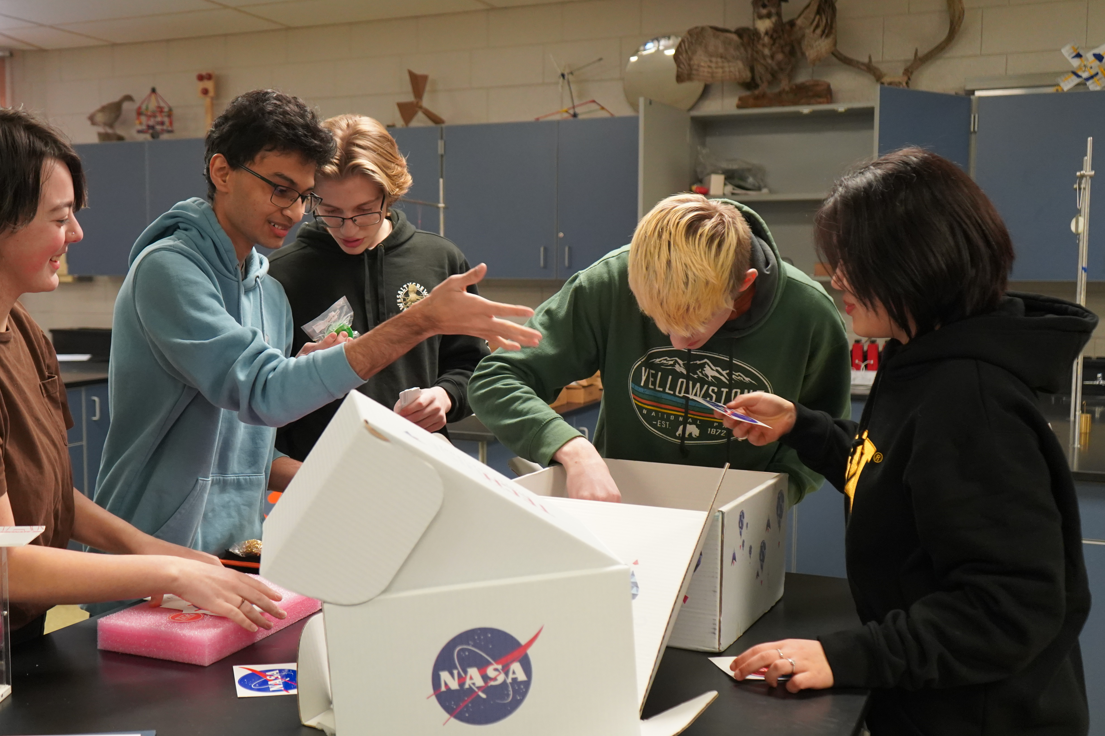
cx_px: 451
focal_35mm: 39
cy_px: 380
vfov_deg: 34.2
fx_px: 1197
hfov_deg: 49.3
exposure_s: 1/160
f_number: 4
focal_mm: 32
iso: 4000
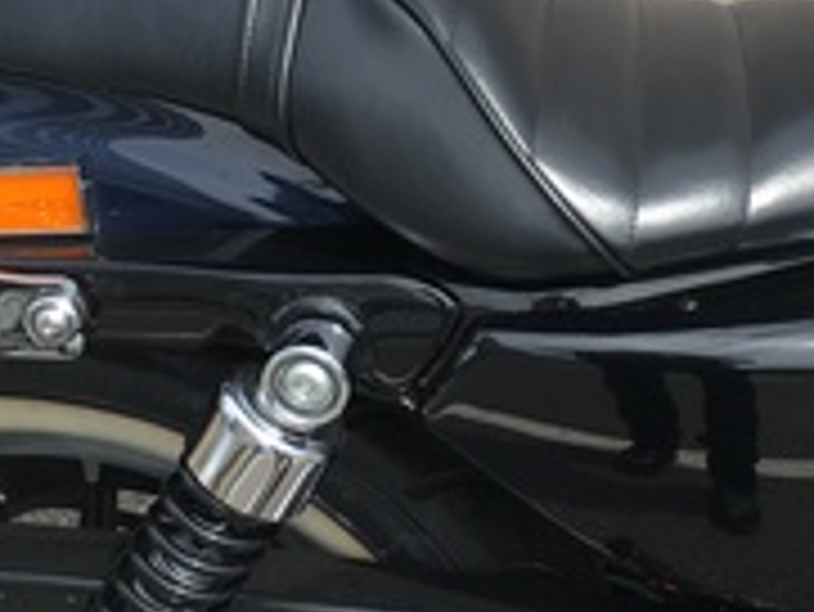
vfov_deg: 18.3
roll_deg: +2.2
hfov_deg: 24.3
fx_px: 1882
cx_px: 508
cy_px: 128
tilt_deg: -35.3
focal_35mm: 80
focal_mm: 4.15
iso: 25
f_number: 2.2
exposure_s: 1/553
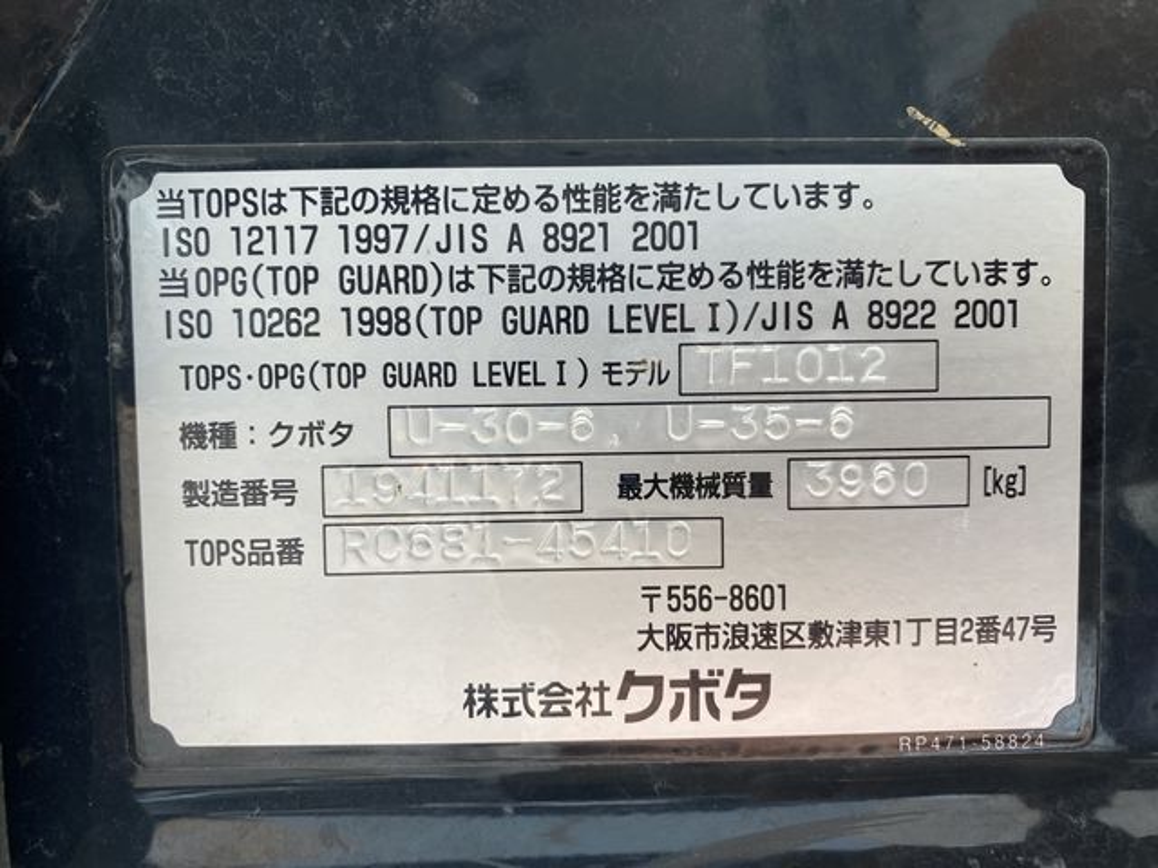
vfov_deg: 54.9
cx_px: 579
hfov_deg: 69.4
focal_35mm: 25
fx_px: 836
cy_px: 434
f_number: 1.8
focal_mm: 4.25
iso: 32
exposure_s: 1/127
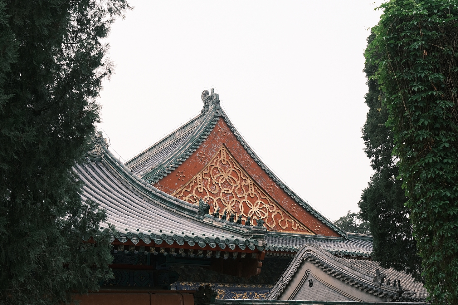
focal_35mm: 51
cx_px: 229
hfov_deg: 38.9
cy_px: 152
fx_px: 649
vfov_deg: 26.5
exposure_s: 1/300
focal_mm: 34.2
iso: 640
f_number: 5.6
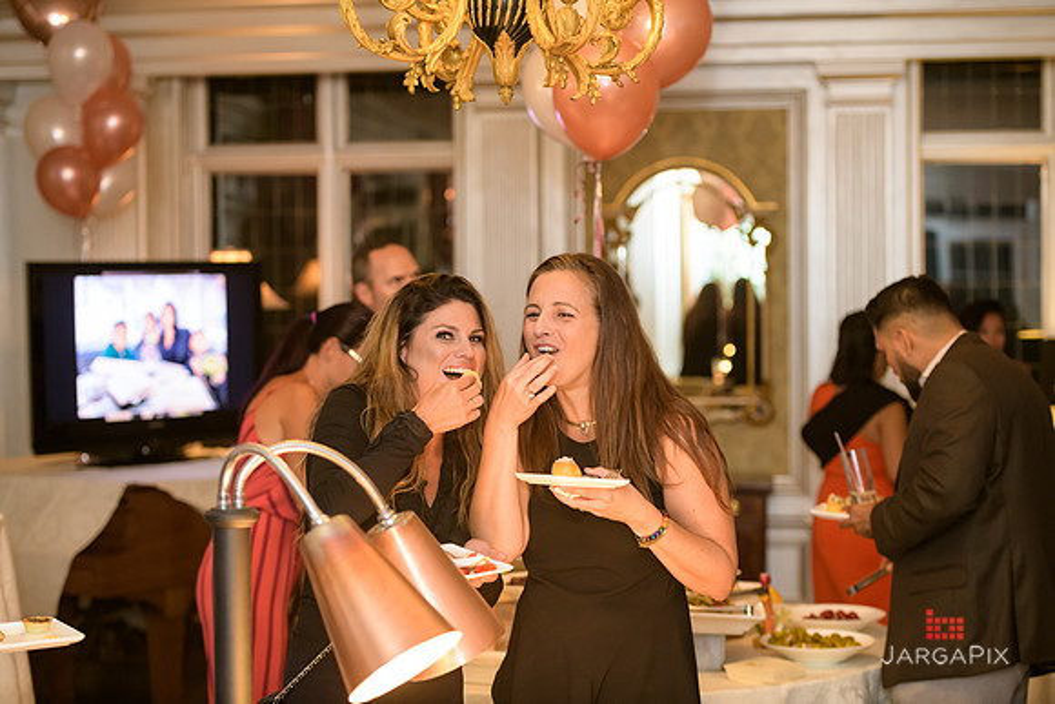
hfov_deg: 28.8
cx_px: 528
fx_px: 2052
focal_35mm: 70
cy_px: 352
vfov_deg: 19.5
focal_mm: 70
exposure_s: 1/100
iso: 1600
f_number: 3.2
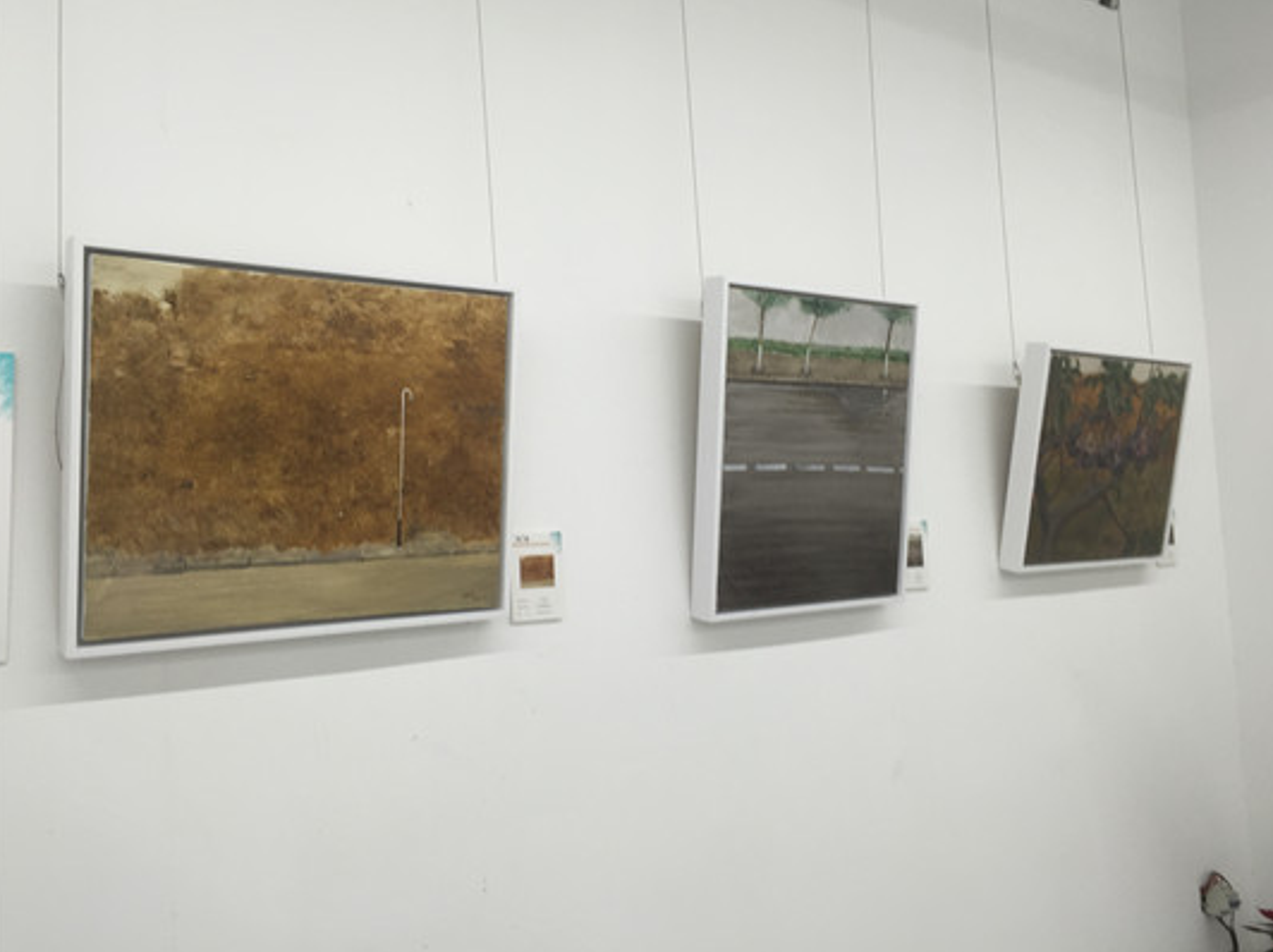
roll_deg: +1.8
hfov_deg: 60.0
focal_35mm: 30
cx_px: 646
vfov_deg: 46.7
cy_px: 469
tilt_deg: +3.4
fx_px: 1102
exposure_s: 1/50
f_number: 2.2
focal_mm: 4.15
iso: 32
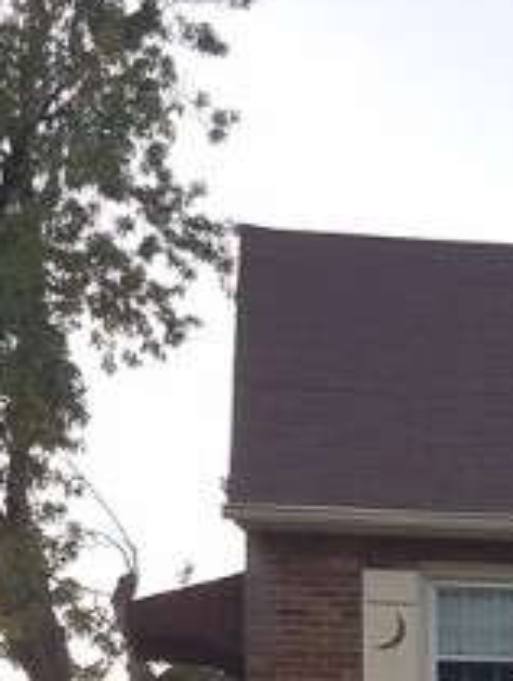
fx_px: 1873
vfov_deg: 17.7
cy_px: 1122
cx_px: 744
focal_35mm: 95
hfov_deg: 14.6
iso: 50
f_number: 1.7
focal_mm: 4.2
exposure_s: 1/151
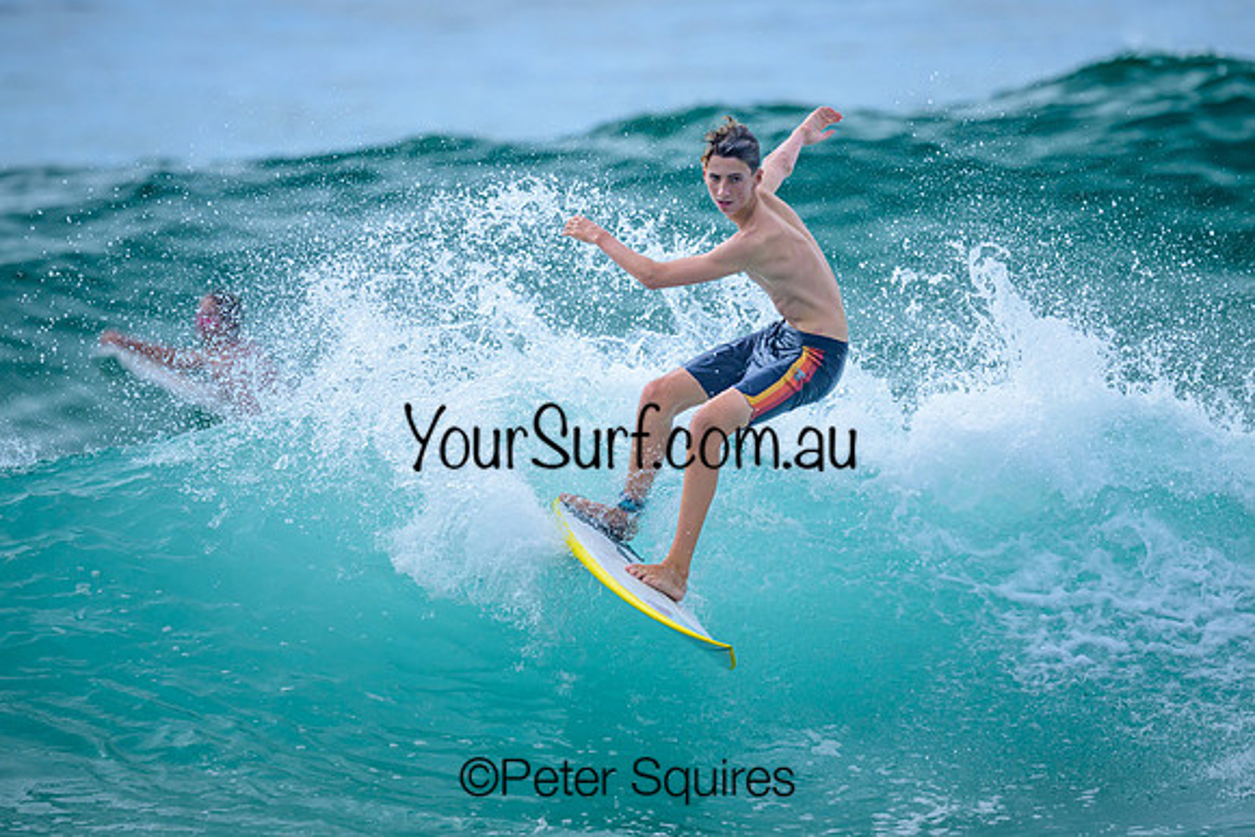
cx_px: 659
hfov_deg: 2.3
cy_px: 366
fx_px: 31420
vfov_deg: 1.5
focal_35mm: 901
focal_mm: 800
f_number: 6.3
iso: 560
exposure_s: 1/3200
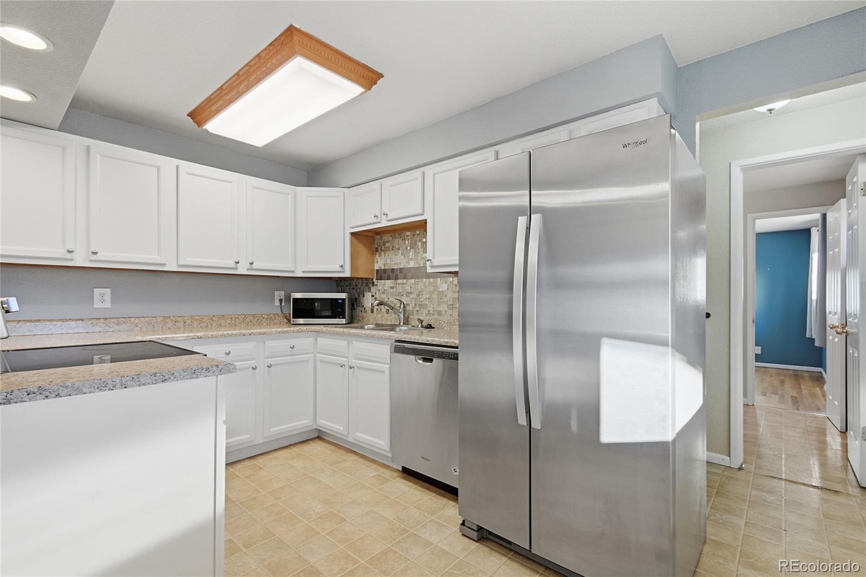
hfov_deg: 100.4
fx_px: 361
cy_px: 288
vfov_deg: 77.3
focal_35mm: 15
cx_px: 433
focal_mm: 10
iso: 400
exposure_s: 1/500
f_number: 8
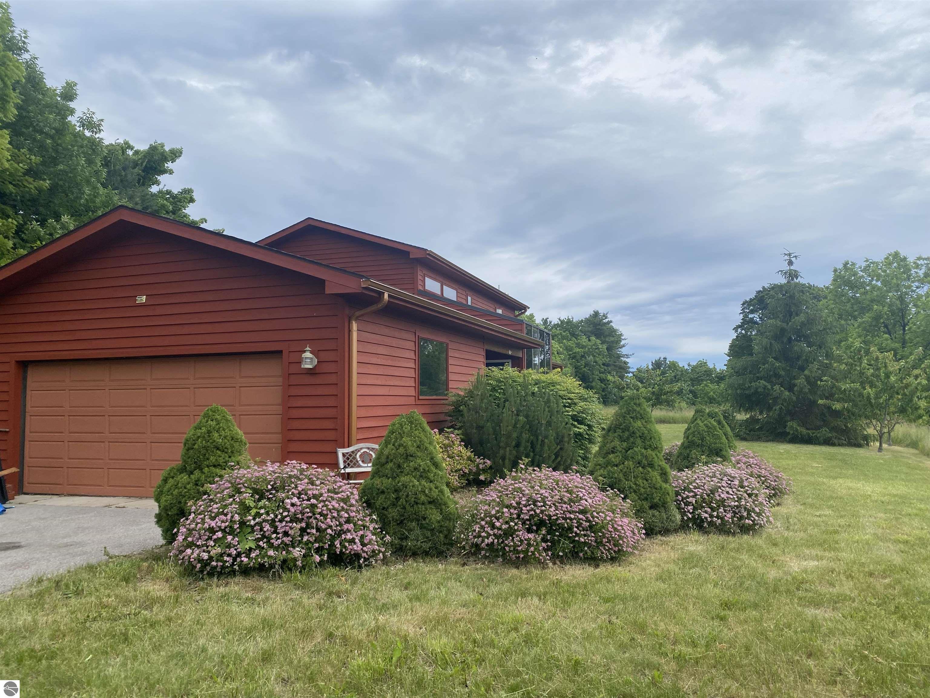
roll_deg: +0.0
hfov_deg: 67.3
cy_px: 349
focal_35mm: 26
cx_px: 465
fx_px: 699
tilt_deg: +7.0
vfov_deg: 53.1
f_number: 1.8
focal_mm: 4.25
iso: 32
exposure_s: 1/2358
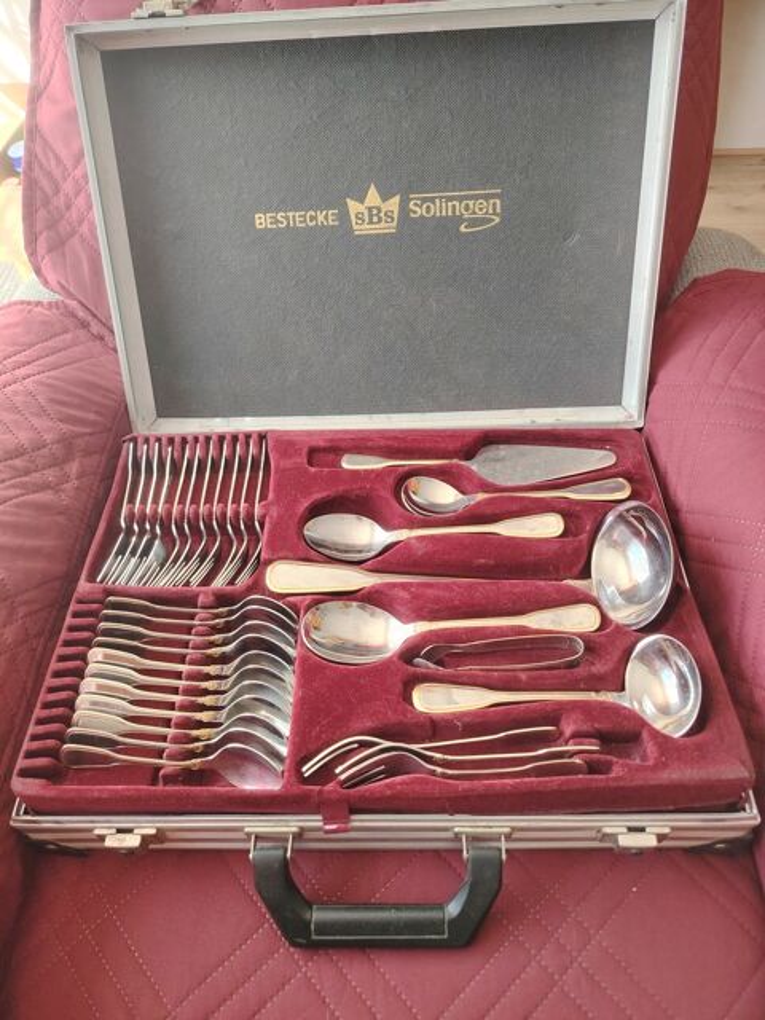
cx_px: 382
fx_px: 707
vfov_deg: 71.6
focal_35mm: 24
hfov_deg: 56.8
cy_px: 510
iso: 1134
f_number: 1.75
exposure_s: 1/100
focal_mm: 5.25
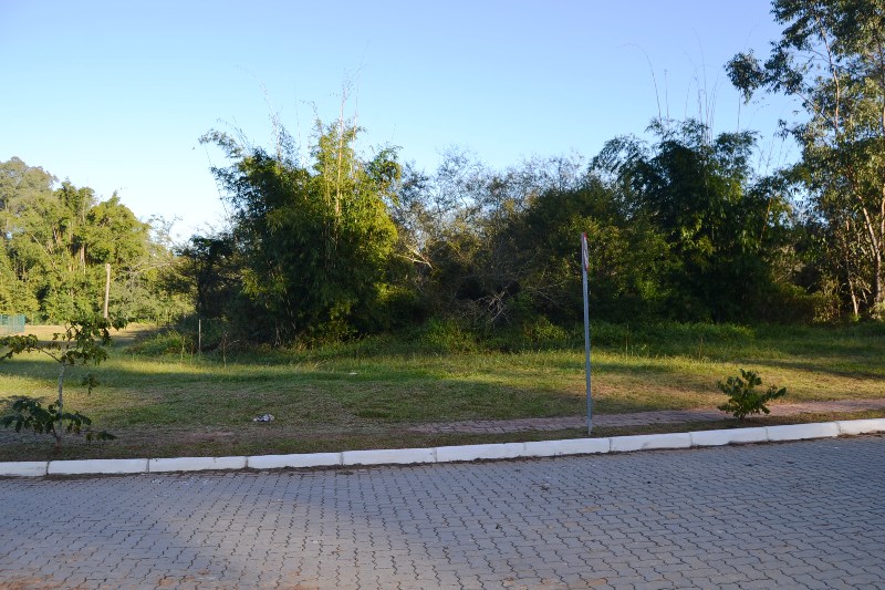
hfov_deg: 67.4
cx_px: 442
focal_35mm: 27
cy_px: 295
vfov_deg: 47.9
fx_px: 664
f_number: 5.6
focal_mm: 18
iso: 100
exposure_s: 1/200
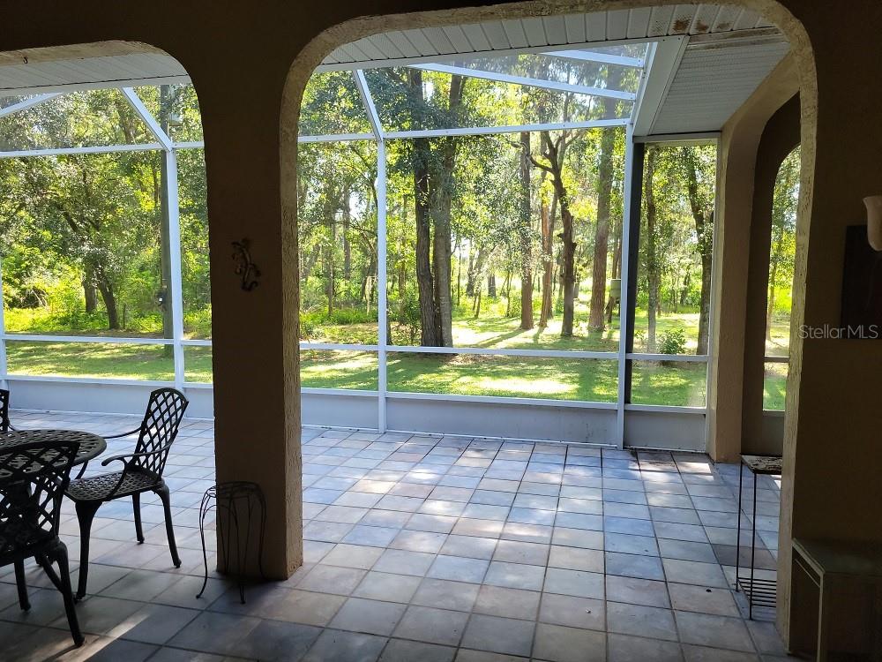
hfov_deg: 67.3
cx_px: 441
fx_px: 662
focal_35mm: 26
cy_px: 331
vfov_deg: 53.1
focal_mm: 5.4
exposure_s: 1/120
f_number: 1.8
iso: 64
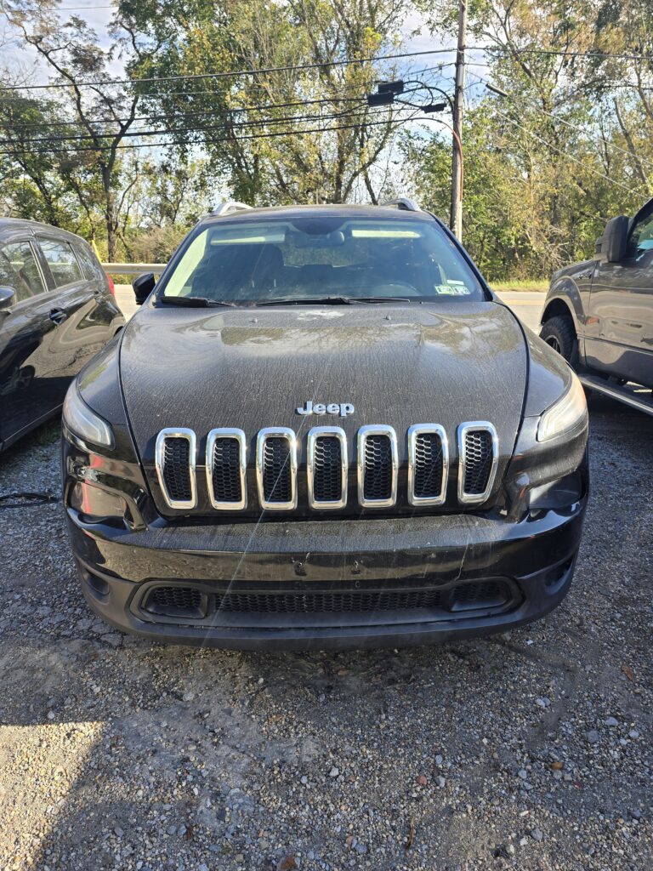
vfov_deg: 73.9
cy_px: 436
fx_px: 578
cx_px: 326
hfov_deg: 58.9
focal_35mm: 23
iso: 12
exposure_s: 1/212
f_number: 1.7
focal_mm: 6.3
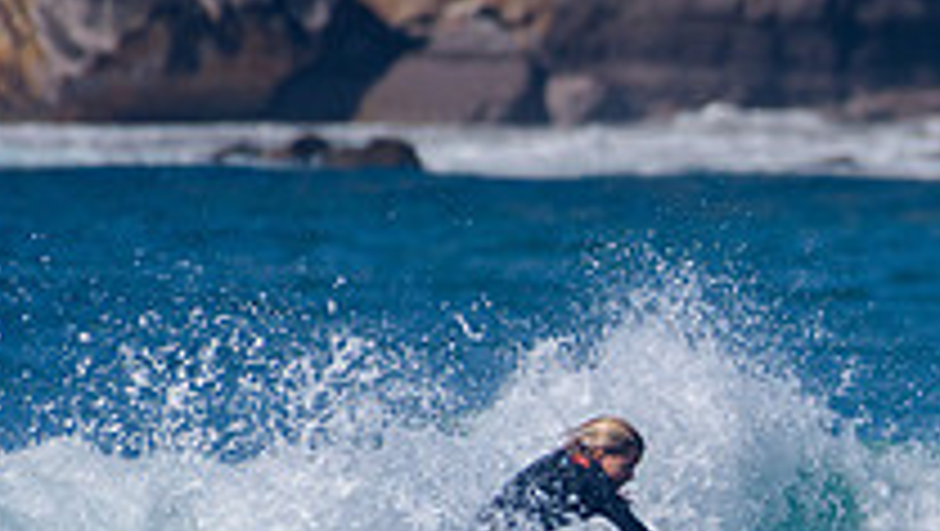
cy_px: 833
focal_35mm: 1782
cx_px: 1531
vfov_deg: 0.7
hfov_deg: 1.2
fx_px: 44456
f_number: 5.6
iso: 125
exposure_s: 1/2000
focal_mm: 500
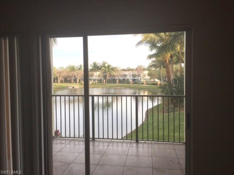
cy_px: 88
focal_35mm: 29
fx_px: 196
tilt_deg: -1.8
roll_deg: +0.2
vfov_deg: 48.2
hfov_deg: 61.7
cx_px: 117
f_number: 2.2
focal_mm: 4.15
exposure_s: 1/313
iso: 25
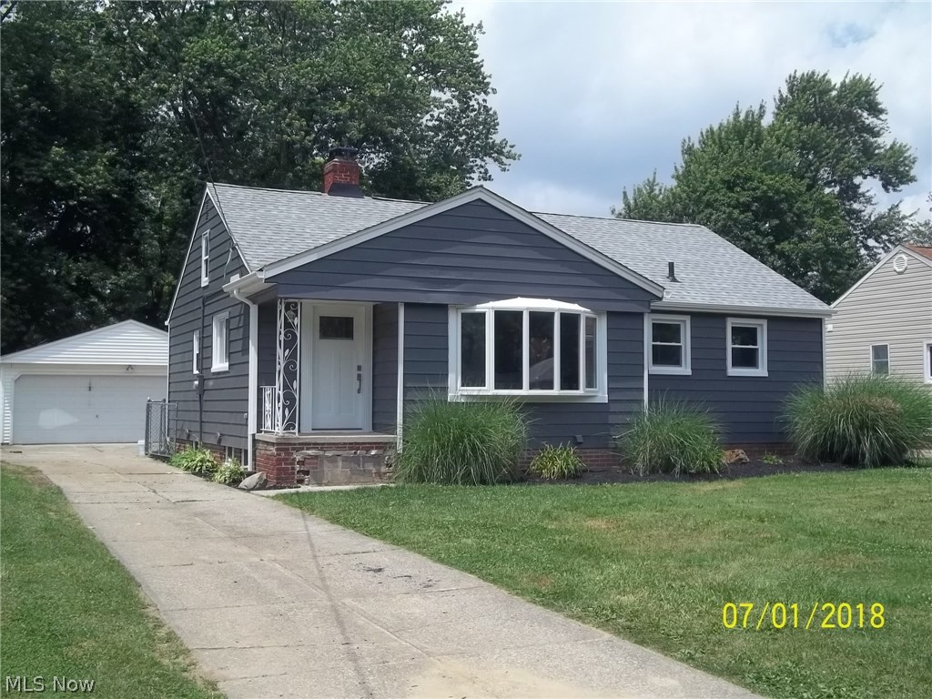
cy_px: 350
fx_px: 1050
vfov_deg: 36.8
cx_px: 466
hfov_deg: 47.9
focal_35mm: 39
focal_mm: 7.1
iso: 64
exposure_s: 1/160
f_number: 9.9
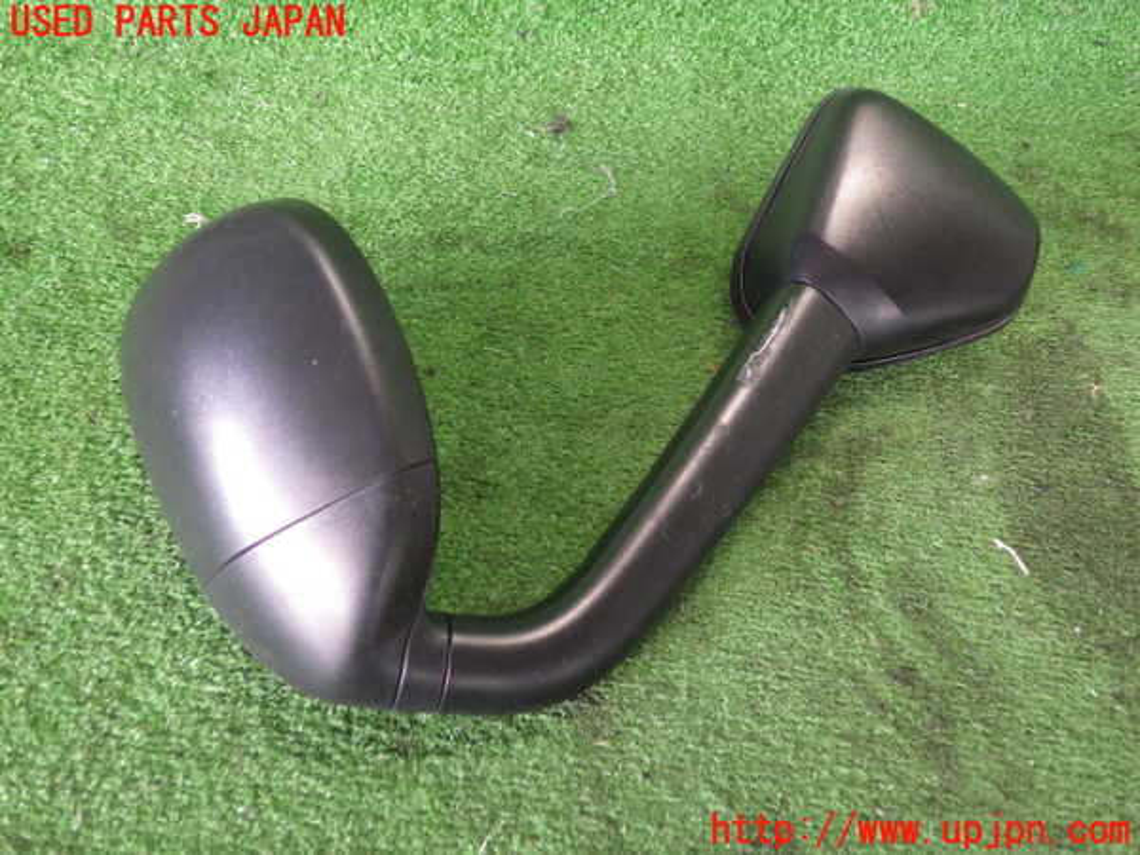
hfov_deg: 58.4
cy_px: 428
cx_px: 570
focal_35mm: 31
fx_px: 1021
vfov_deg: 45.4
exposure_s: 1/50
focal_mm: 5.5
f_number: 2.3
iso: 800
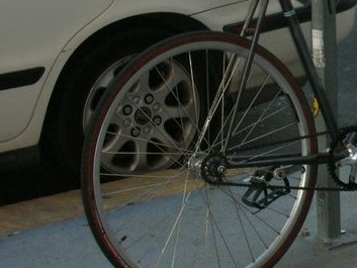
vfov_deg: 9.9
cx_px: 345
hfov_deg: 13.0
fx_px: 1547
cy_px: 108
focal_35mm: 150
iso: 169
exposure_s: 1/120
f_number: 4.4
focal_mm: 12.2
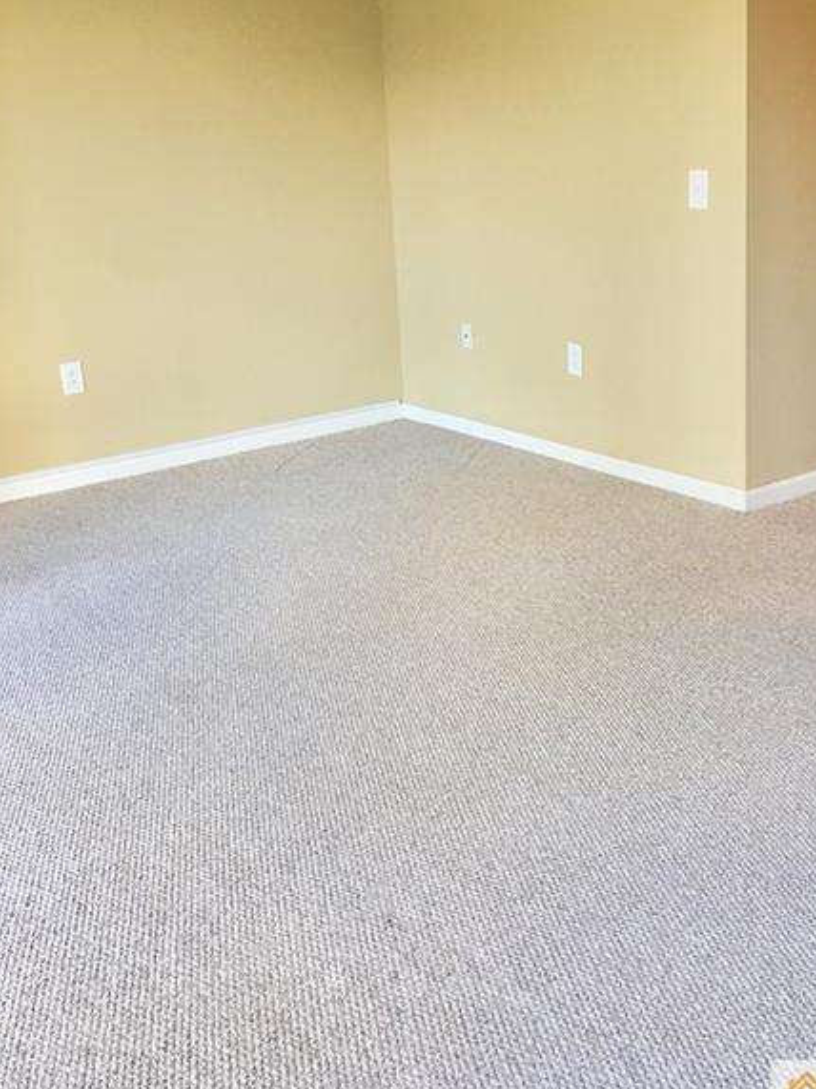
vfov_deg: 47.3
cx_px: 440
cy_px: 395
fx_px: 1226
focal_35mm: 39
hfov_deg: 36.8
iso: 64
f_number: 2.2
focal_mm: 4.15
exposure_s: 1/30
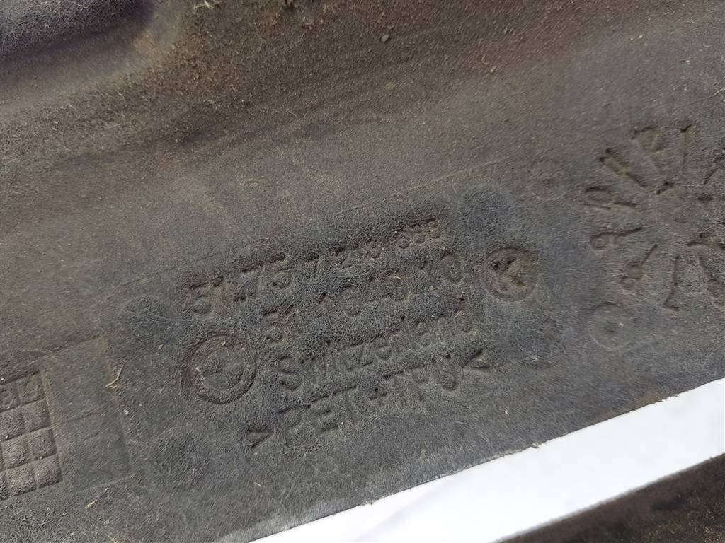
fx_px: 545
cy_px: 272
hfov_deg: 67.3
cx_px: 362
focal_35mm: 26
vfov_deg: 53.1
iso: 50
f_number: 1.7
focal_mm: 4.2
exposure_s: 1/50
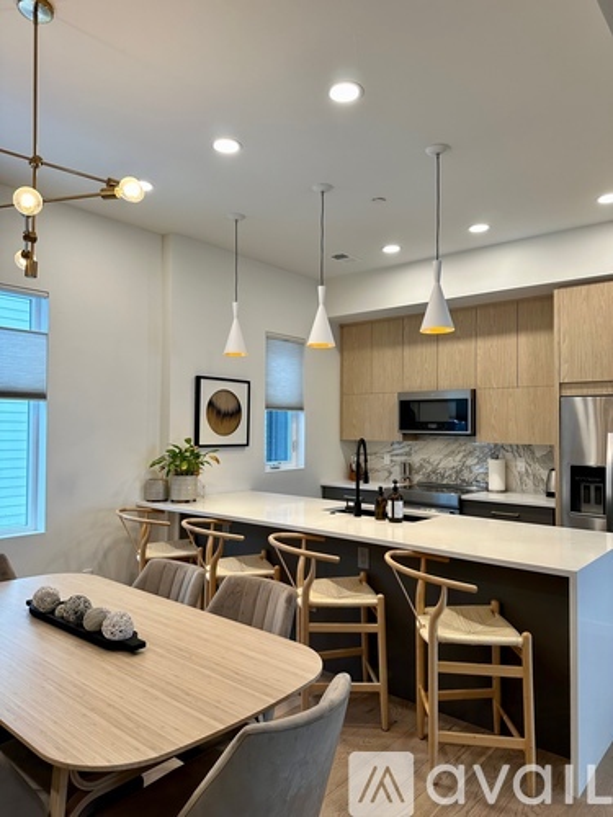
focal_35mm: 24
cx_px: 306
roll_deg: -0.5
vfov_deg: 71.6
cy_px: 408
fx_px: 567
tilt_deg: +1.1
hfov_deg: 56.8
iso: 100
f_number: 1.78
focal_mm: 6.86
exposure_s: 1/120
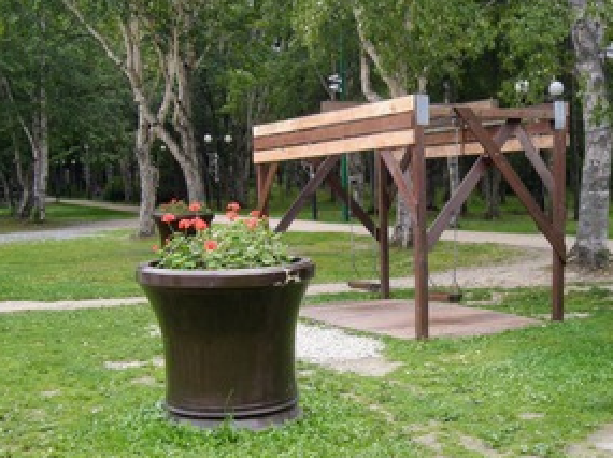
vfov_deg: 28.0
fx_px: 920
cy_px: 254
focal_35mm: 52
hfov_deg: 36.5
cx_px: 407
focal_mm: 7.9
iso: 64
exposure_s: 1/142
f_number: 2.8
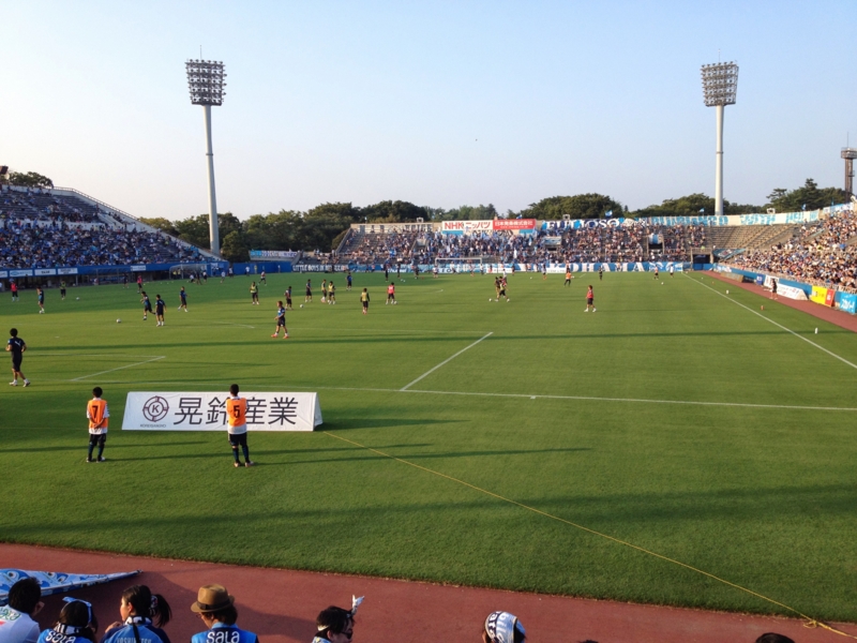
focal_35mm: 35
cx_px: 428
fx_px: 867
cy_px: 322
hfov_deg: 52.6
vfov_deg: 40.7
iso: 50
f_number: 2.4
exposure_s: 1/525
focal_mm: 4.28
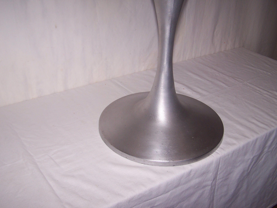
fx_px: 304
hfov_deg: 49.0
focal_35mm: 38
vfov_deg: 37.7
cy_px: 104
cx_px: 138
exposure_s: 1/60
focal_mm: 6.3
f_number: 2.8
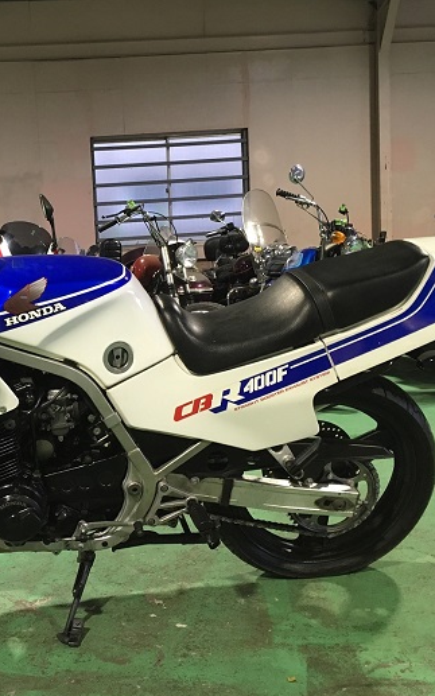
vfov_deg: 47.2
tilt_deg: -6.9
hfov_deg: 29.8
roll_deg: +4.0
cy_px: 355
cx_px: 81
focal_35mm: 42
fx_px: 797
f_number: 2.2
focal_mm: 4.15
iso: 100
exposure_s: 1/30
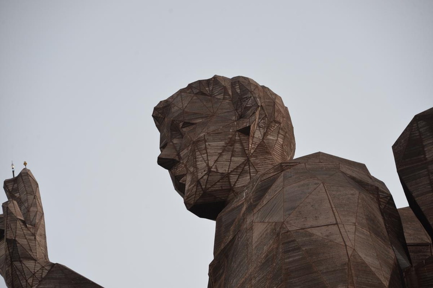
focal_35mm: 160
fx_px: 1924
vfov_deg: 8.6
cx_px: 216
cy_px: 144
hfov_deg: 12.8
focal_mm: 160
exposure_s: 1/60
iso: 800
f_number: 5.6
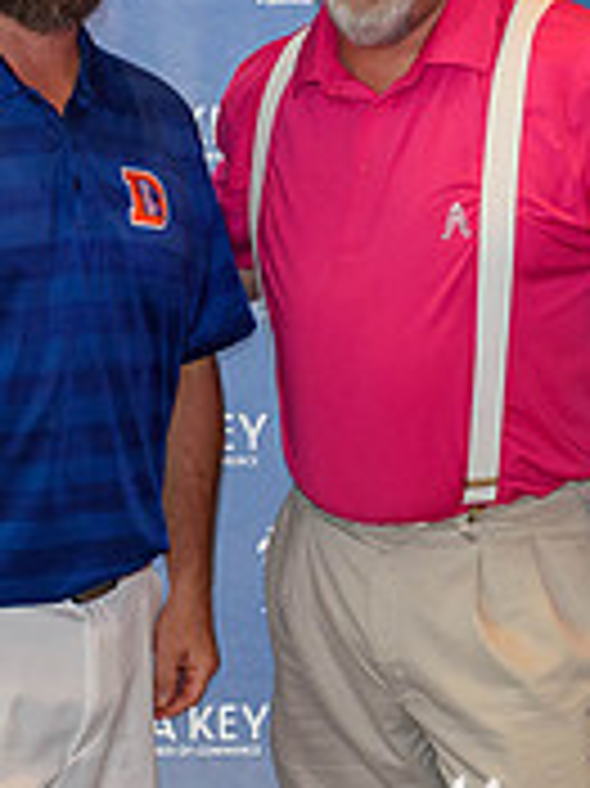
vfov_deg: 22.8
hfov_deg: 17.1
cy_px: 448
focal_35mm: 86
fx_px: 1957
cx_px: 369
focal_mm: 18
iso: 800
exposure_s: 1/100
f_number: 5
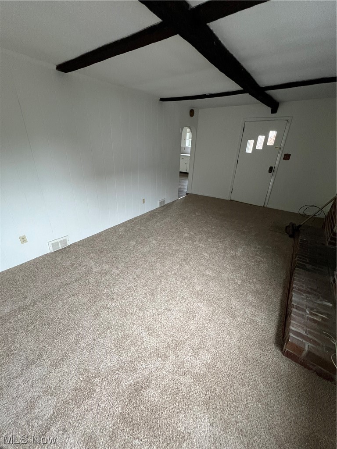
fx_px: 169
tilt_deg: -26.7
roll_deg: -2.1
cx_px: 168
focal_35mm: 13
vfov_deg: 106.2
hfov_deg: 89.9
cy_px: 224
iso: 320
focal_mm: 1.57
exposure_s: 1/60
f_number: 1.8
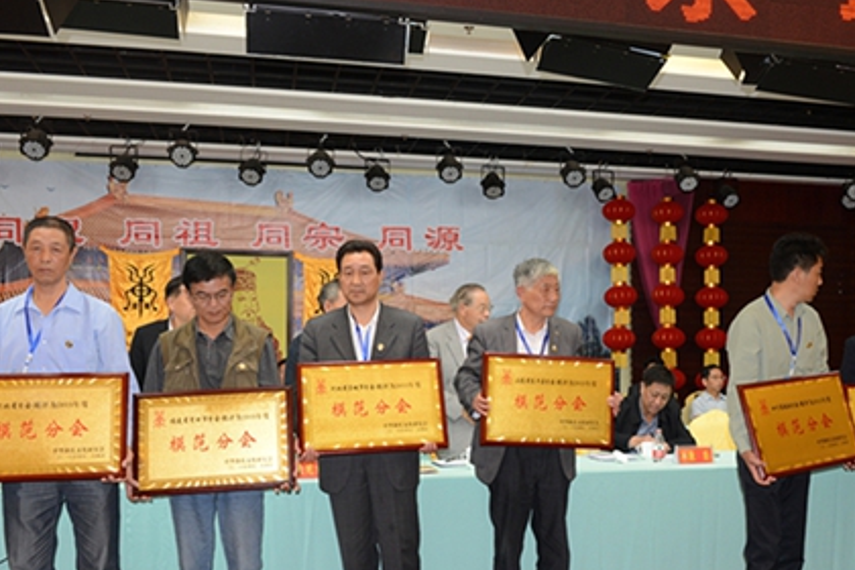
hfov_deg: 48.1
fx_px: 950
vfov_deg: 33.2
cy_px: 360
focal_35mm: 40
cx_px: 529
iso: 800
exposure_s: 1/60
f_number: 8
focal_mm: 28
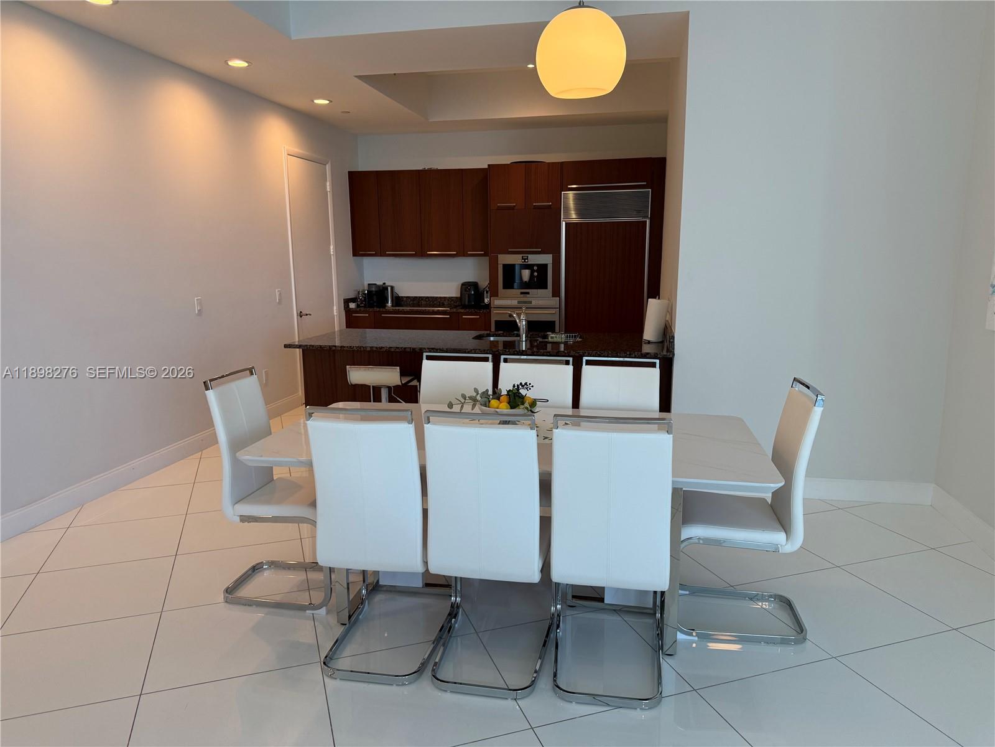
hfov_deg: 71.6
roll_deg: +0.2
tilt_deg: -9.6
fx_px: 690
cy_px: 374
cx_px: 498
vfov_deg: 56.8
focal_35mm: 24
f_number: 1.78
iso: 160
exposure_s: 1/176
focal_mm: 6.76
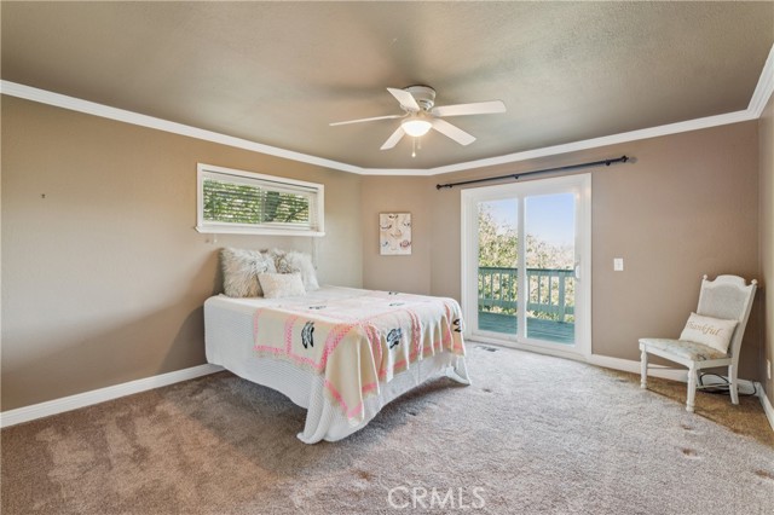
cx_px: 387
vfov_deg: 73.7
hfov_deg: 96.8
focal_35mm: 16
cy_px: 258
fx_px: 344
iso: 100
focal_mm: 16
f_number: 13
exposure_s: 1.3
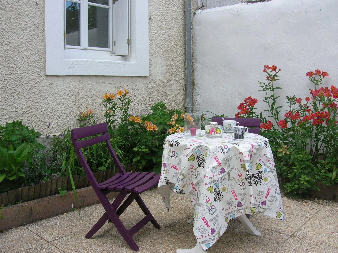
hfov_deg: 54.0
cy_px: 126
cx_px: 169
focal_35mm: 34
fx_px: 332
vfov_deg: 41.7
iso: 50
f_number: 4.9
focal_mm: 5.7
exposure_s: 1/112
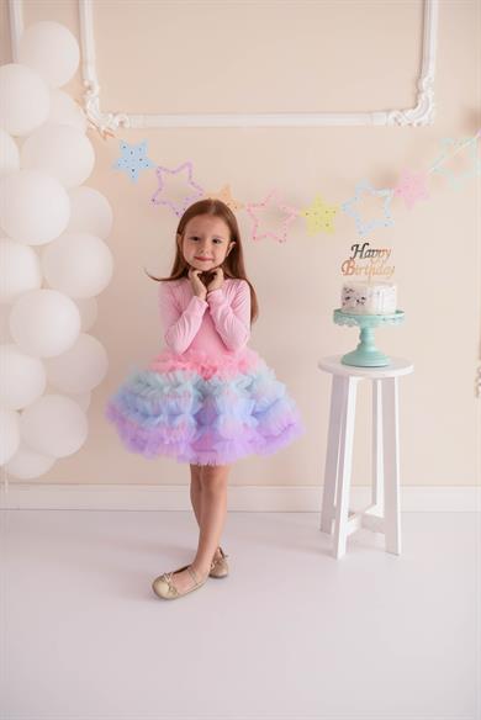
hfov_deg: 37.9
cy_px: 360
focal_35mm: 35
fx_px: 701
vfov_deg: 54.4
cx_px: 240
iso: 125
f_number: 2.2
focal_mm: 35
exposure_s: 1/250
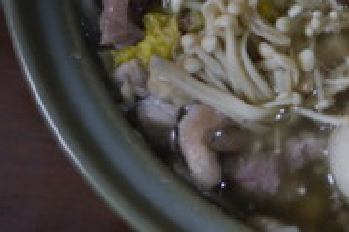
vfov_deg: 12.8
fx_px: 998
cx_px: 420
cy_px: -82
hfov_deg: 18.8
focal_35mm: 103
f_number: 1.7
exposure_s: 1/50
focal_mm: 20
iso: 100
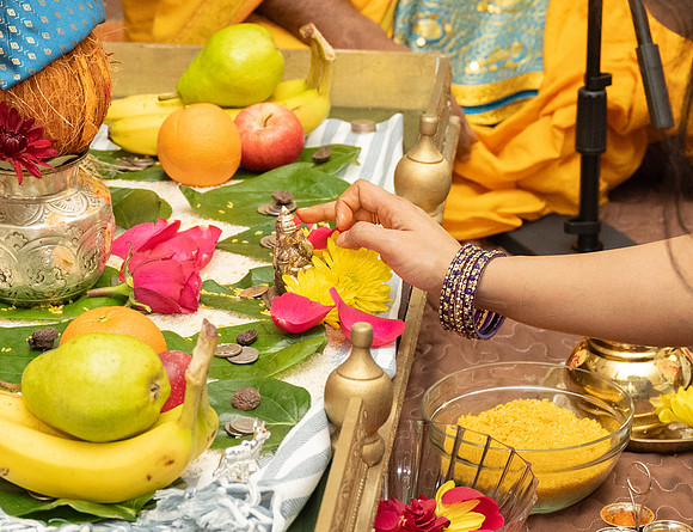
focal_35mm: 137
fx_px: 2761
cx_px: 314
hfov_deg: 14.3
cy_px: 124
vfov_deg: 11.0
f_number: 3.5
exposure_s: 1/160
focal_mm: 48
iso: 1000
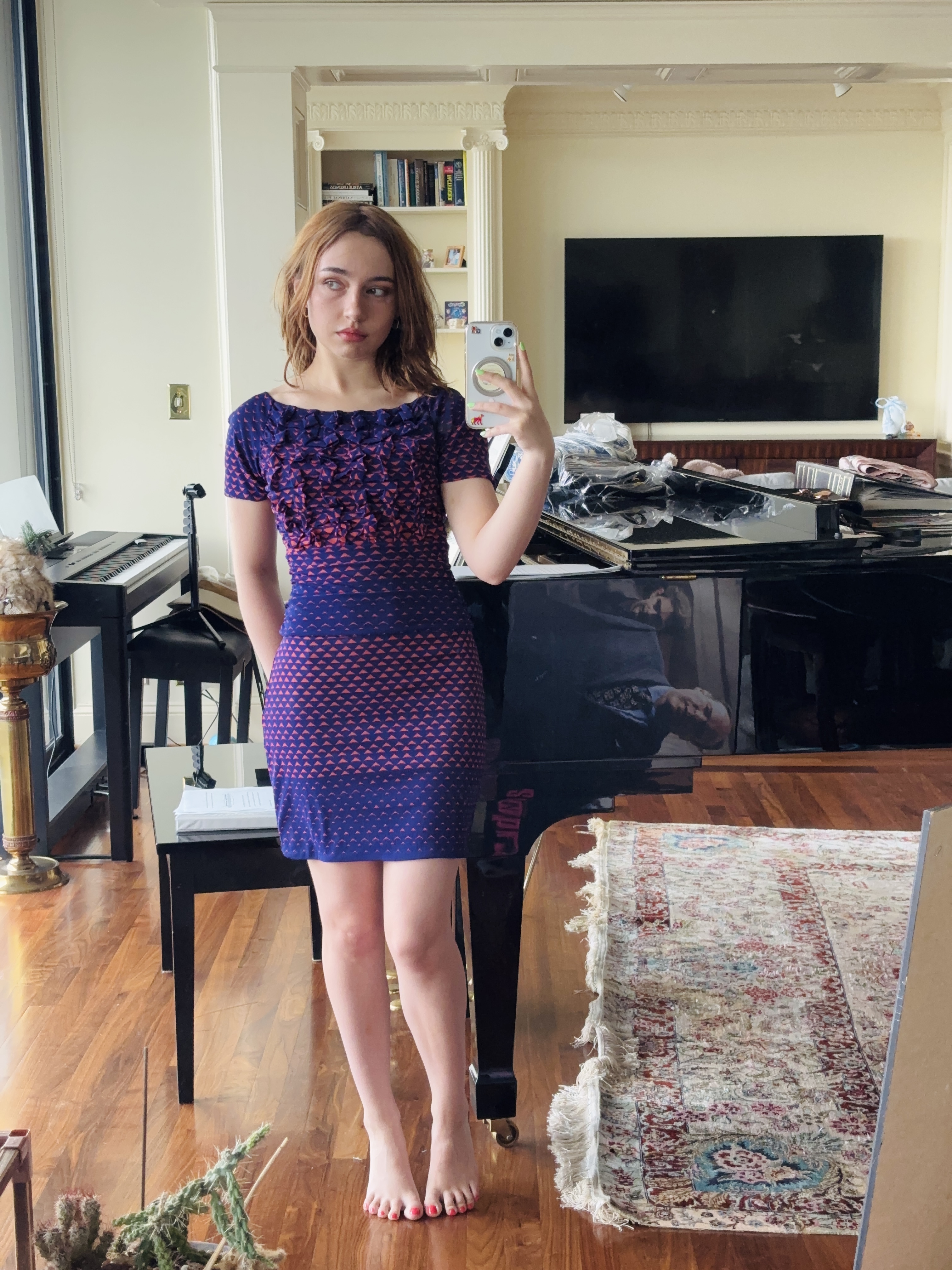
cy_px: 635
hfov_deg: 28.0
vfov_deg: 36.8
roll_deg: -0.5
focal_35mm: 52
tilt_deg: -10.0
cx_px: 476
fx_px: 1907
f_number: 1.6
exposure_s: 1/60
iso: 125
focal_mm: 5.96
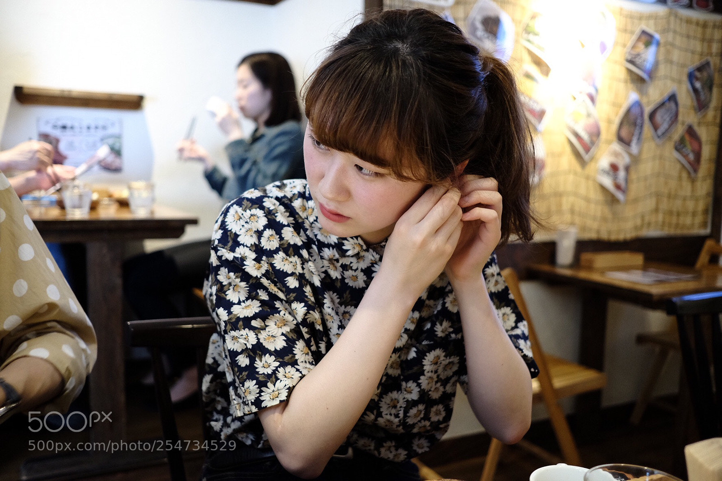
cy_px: 240
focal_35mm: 35
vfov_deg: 37.9
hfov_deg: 54.4
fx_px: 702
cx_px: 361
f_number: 2
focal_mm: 23
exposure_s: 1/60
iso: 2000
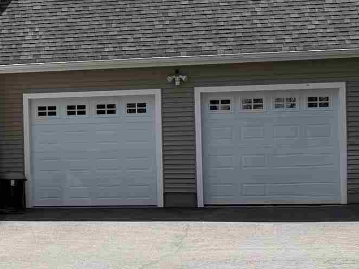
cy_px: 149
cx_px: -134
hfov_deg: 16.5
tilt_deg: -1.3
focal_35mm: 111
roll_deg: +1.9
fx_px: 1151
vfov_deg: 13.3
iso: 100
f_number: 1.78
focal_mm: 6.76
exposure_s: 1/4405
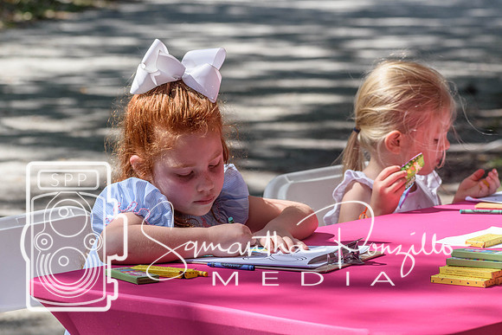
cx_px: 251
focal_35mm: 174
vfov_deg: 7.9
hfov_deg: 11.8
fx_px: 2427
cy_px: 168
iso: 200
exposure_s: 1/640
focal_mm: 116
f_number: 6.3
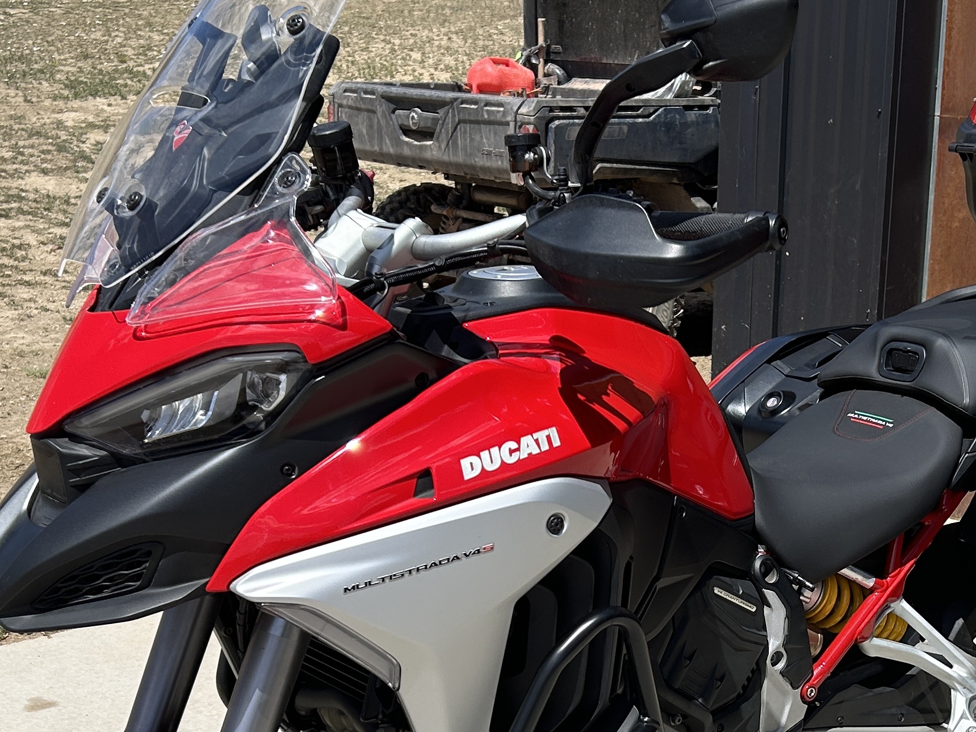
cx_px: 657
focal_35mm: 61
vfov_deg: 23.5
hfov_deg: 31.4
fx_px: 1720
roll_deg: -1.2
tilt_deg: -18.2
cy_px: 631
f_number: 1.5
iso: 50
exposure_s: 1/5587
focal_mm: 5.7
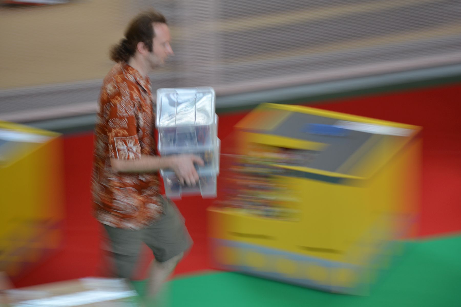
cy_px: 154
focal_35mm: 158
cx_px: 230
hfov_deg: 13.0
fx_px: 2017
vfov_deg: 8.7
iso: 200
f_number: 5.6
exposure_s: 1/10
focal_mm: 105
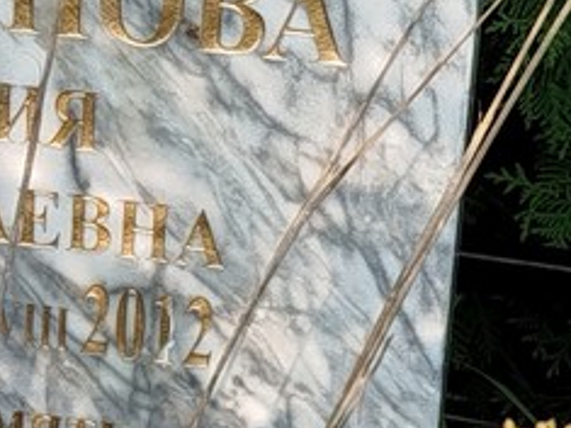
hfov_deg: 8.8
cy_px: 168
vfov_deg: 6.7
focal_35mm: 221
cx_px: -160
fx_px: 3644
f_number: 1.7
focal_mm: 5.31
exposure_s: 1/173
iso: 50
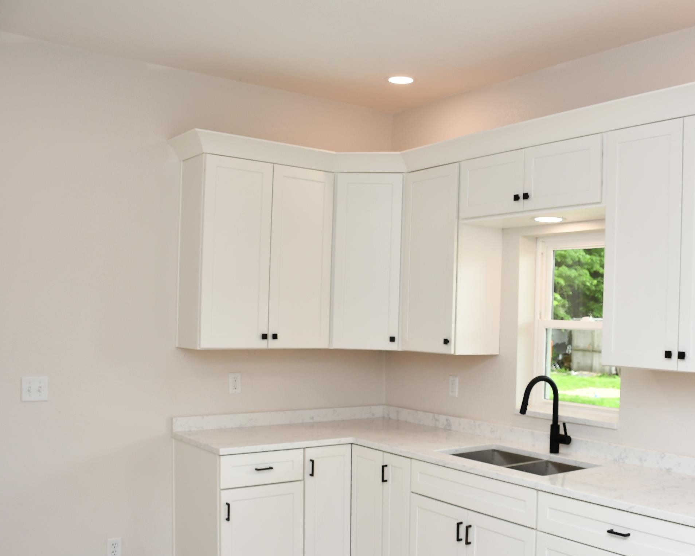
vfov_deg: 40.0
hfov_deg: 48.1
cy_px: 327
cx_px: 475
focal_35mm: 37
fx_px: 761
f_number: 5
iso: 200
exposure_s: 1/100
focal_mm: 18
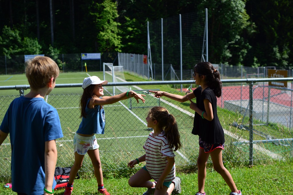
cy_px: 98
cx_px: 146
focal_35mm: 52
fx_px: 427
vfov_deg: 25.7
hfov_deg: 37.9
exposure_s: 1/1250
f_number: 2.8
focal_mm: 35
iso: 100
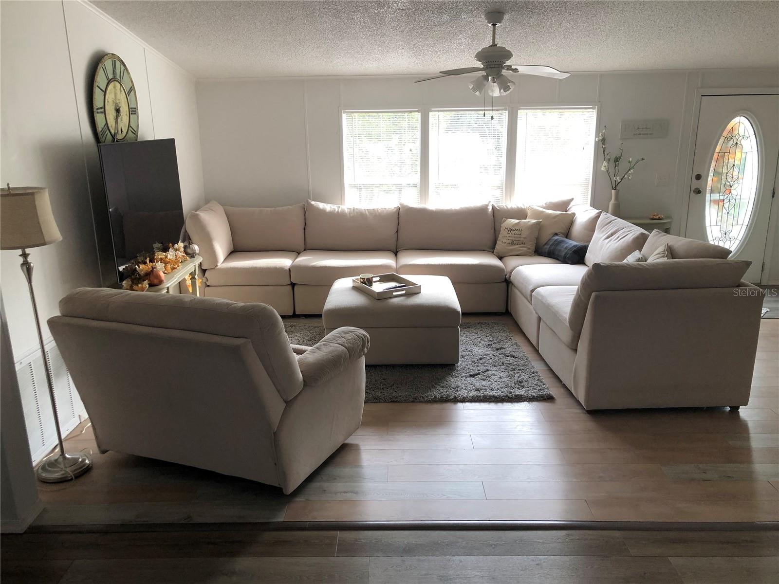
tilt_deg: -14.9
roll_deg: +1.2
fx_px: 630
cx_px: 390
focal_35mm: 28
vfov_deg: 49.7
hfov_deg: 63.4
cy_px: 292
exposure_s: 1/40
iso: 25
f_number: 1.8
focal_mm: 3.99
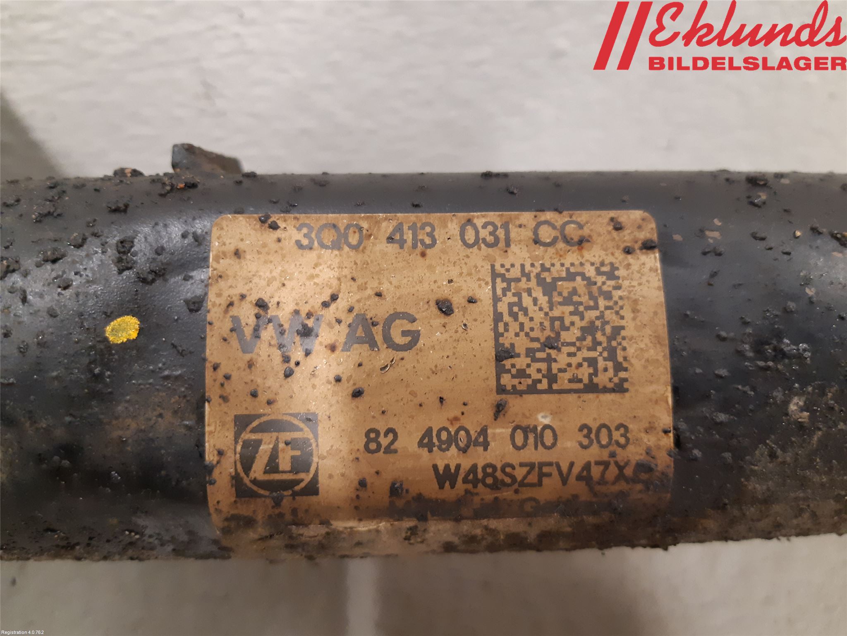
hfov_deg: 67.3
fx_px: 636
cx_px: 424
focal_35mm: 26
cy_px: 318
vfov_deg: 53.1
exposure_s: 1/25
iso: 250
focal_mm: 3.93
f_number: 1.7
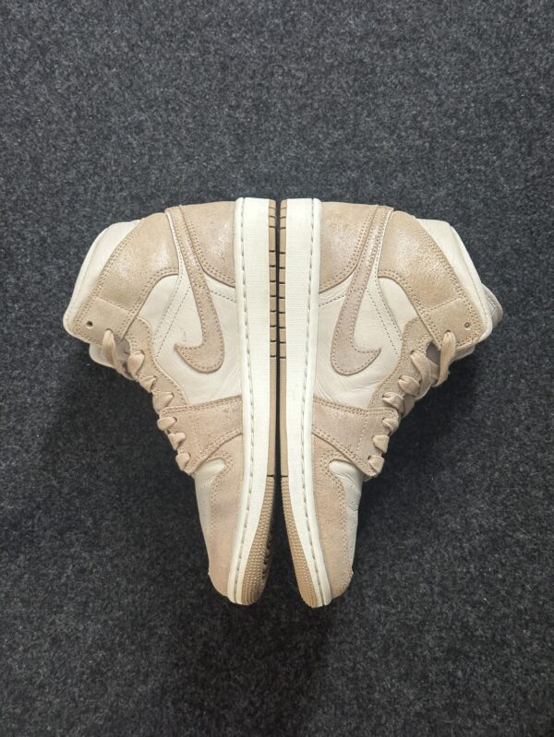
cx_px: 277
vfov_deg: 39.6
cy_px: 368
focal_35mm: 48
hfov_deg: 30.3
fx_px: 1023
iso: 250
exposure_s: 1/50
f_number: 1.78
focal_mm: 6.86
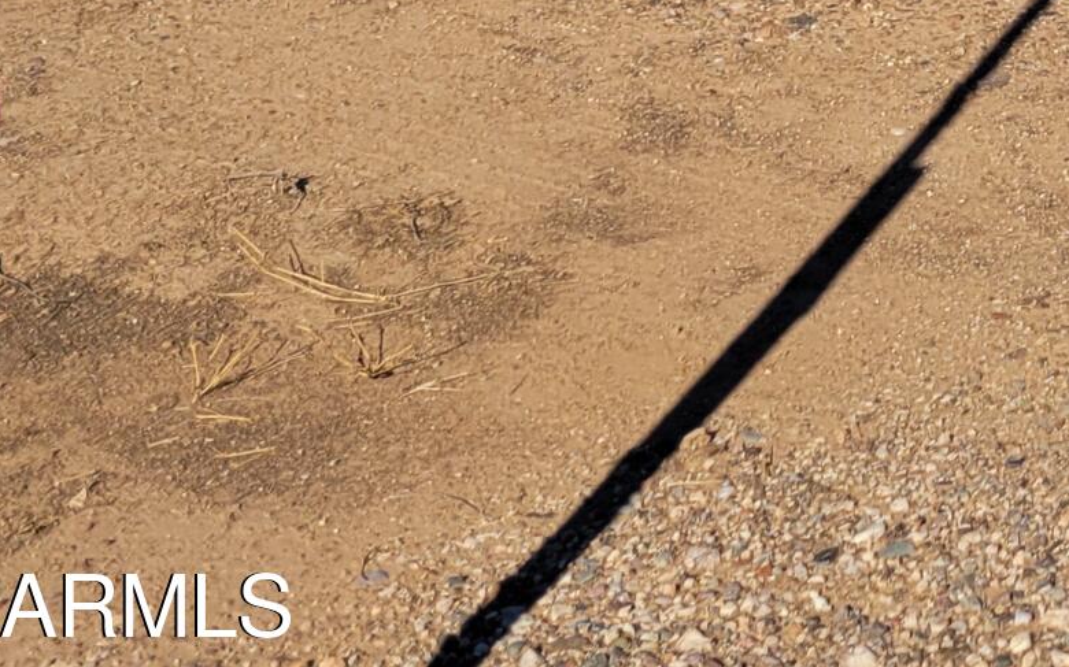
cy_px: -793
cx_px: 1831
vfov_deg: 10.9
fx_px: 3087
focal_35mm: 106
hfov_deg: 16.8
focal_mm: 5.4
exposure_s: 1/3840
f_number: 1.8
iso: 40
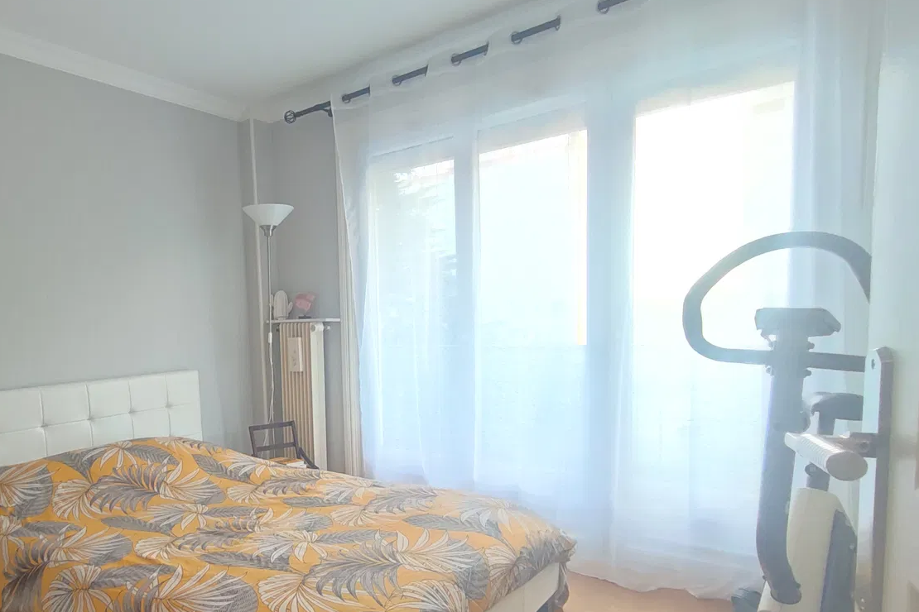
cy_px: 378
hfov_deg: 70.1
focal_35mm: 24
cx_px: 260
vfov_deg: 52.6
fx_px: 613
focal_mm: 1.65
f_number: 2.2
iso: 347
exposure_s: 1/33
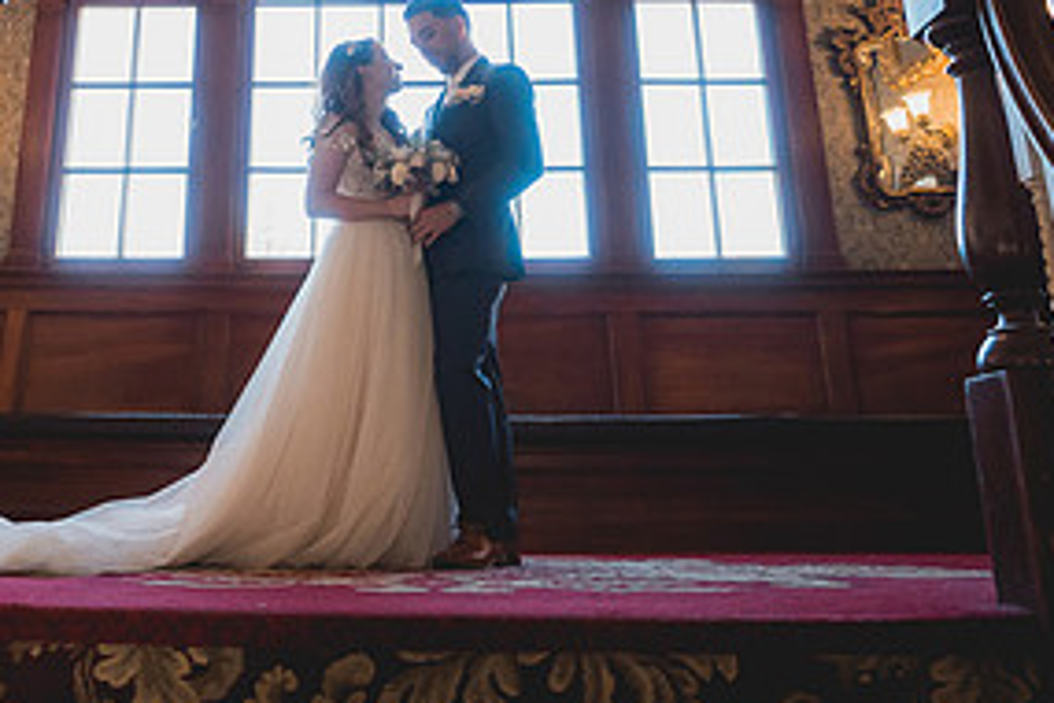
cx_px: 333
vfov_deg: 34.5
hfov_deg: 50.7
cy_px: 113
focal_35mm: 37
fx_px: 1083
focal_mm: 18
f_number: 2.8
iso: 3200
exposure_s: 1/640
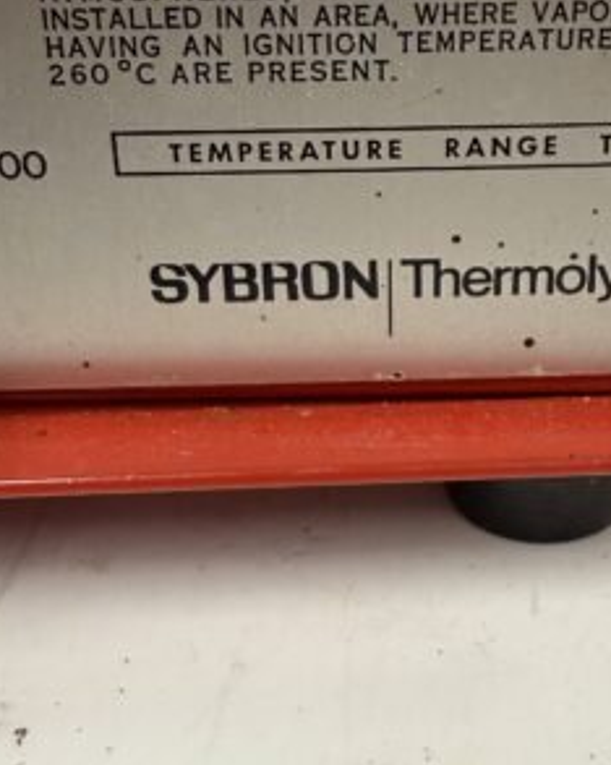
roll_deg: -0.1
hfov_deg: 31.2
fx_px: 1086
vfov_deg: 38.4
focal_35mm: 48
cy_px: 256
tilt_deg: -21.1
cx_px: 405
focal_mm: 2.22
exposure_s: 1/120
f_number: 2.2
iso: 160
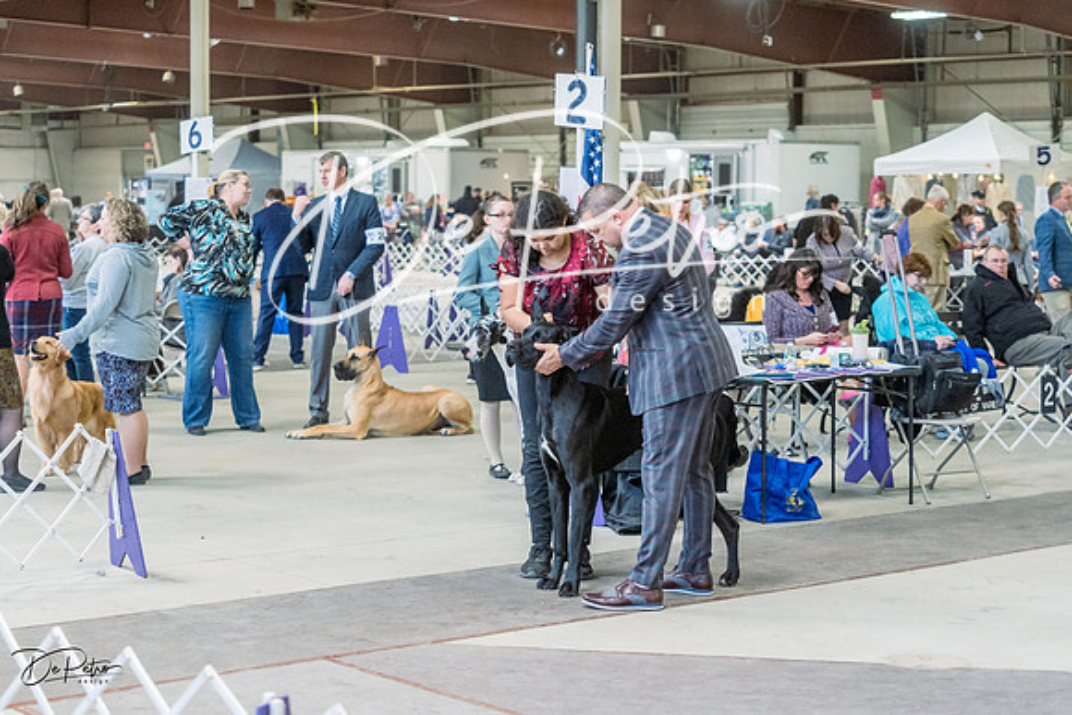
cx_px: 536
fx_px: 2085
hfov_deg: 28.8
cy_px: 358
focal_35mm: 70
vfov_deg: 19.5
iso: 6400
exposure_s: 1/400
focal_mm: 70
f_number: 4
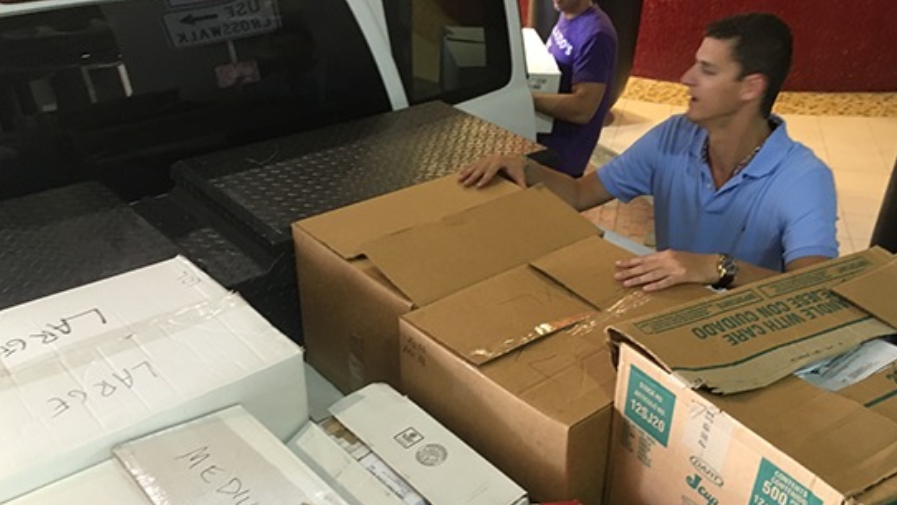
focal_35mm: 35
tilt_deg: -31.7
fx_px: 833
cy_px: 363
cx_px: 462
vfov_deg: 33.2
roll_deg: -4.2
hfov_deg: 56.6
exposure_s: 1/17
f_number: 2.2
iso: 200
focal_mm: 4.15
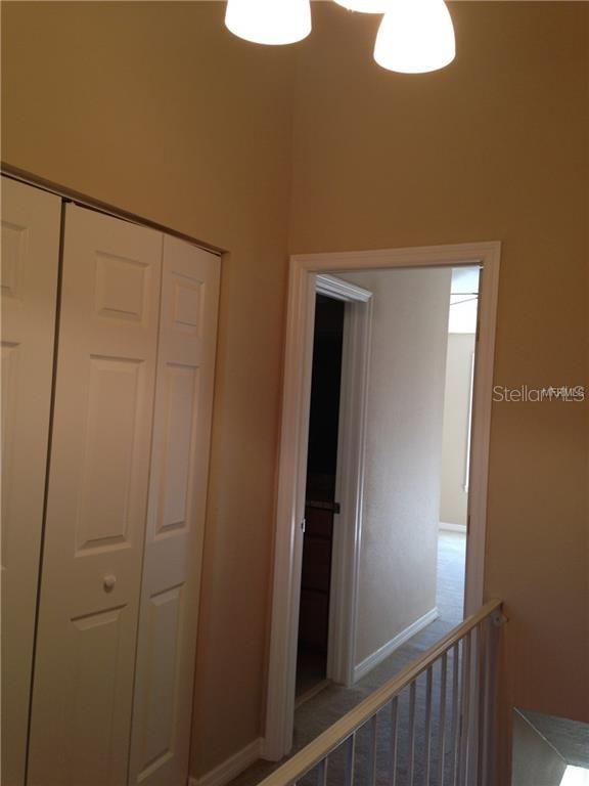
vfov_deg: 55.4
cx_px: 294
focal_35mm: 33
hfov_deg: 42.9
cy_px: 393
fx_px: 749
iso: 50
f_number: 2.4
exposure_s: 1/20
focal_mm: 4.12
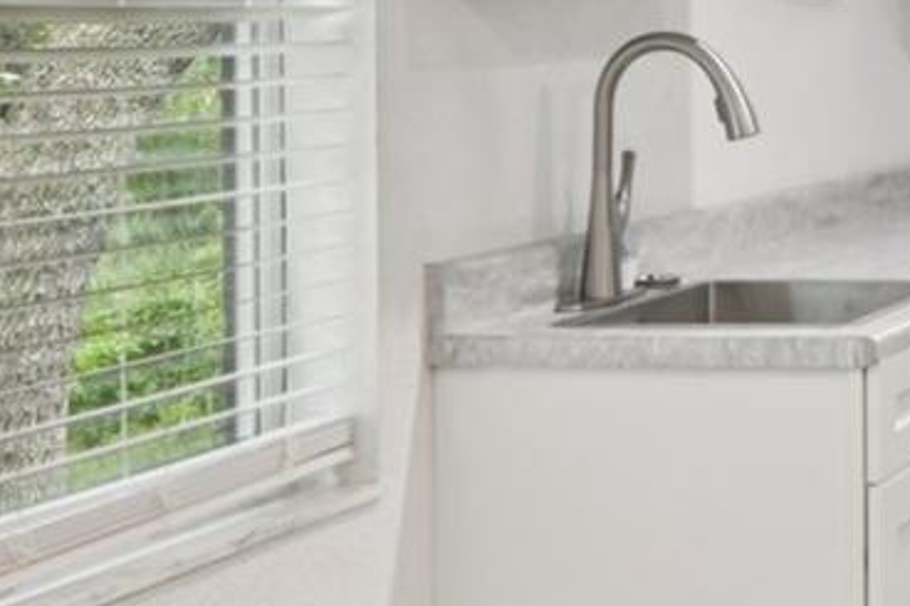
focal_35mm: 87
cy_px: 45
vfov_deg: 15.5
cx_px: 1343
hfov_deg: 20.3
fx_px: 2198
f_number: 8
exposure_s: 1/25
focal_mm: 20
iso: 400
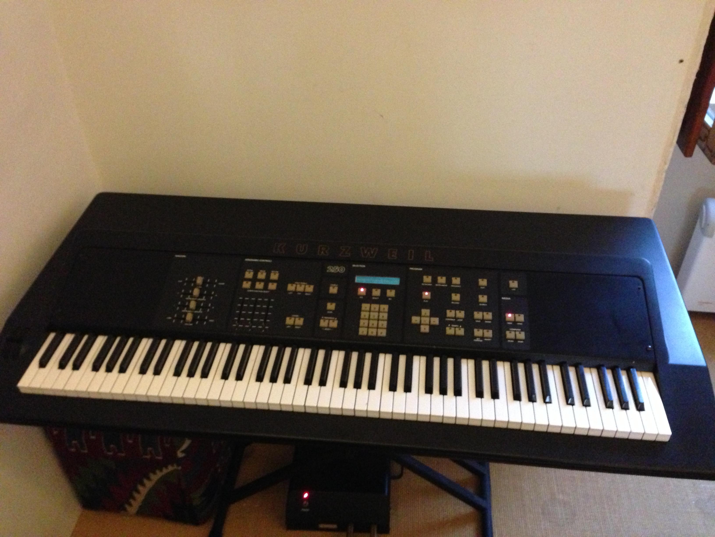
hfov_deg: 55.4
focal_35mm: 33
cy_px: 268
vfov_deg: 42.9
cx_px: 358
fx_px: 682
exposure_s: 1/15
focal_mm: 4.13
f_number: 2.4
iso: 800
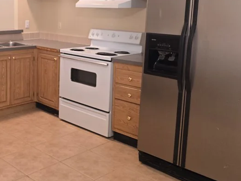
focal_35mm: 45
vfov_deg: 31.7
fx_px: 314
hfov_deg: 39.1
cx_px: 24
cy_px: 49
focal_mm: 6.3
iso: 250
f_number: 1.7
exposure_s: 1/120
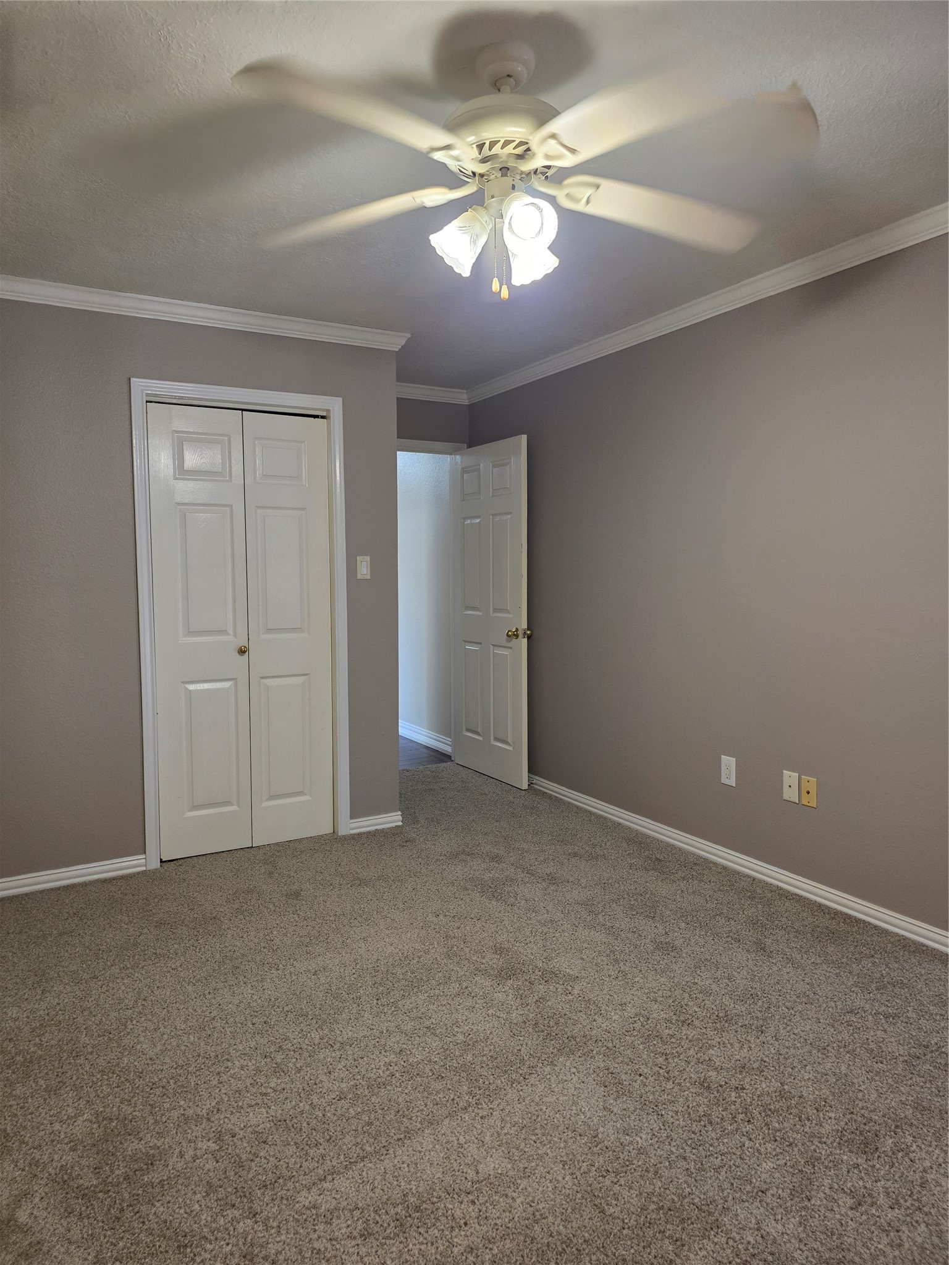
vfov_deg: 73.9
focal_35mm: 23
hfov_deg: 58.9
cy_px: 632
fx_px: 841
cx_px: 474
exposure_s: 1/120
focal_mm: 6.3
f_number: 1.7
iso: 250
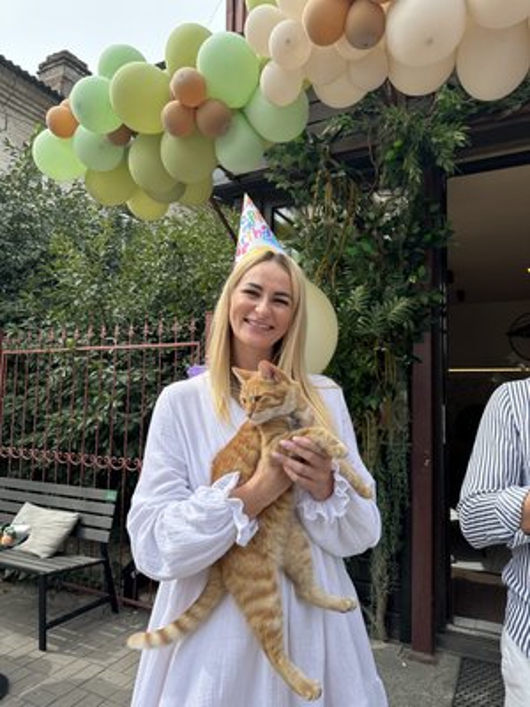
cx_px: 265
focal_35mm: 24
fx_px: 490
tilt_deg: +3.4
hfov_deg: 56.8
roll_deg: -0.9
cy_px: 354
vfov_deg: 71.6
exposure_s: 1/1812
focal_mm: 6.86
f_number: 1.78
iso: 80
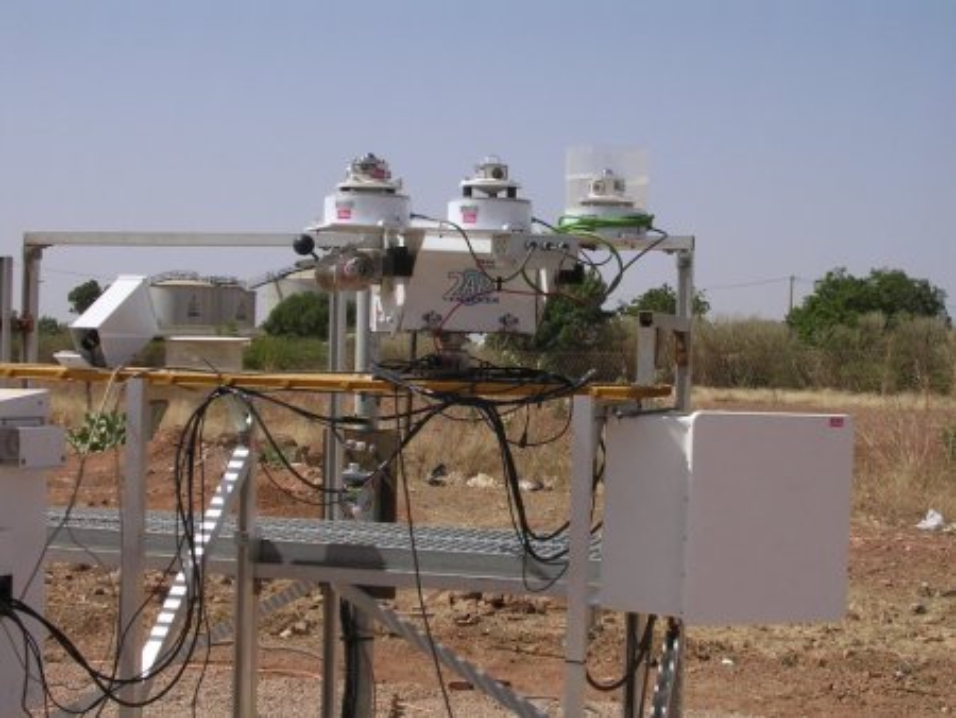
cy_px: 359
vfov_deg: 23.3
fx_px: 1741
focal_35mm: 63
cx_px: 478
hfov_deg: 30.7
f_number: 3.5
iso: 100
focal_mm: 9.6
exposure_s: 1/1131
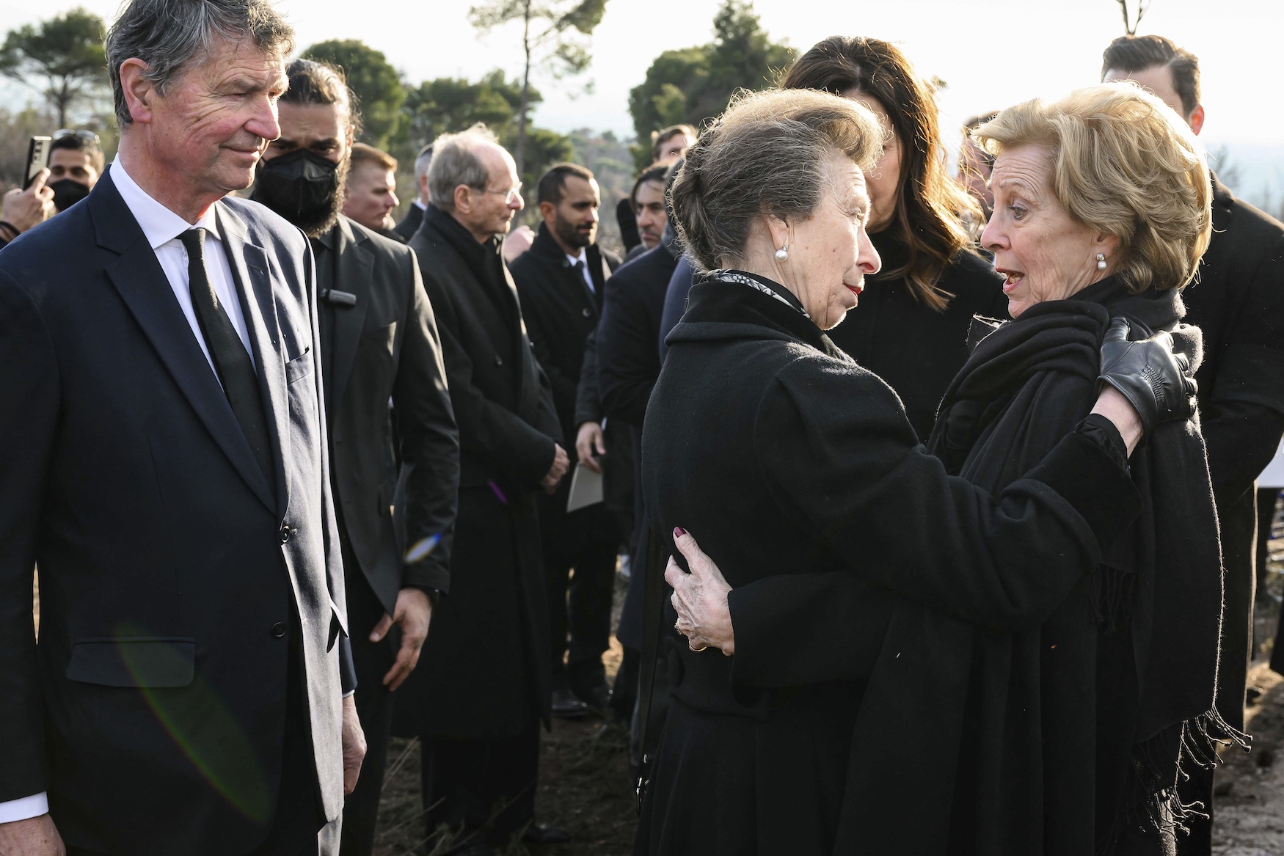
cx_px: 689
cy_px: 397
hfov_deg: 41.1
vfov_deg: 28.1
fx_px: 1712
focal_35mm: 48
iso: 400
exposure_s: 1/320
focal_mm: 42
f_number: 6.3
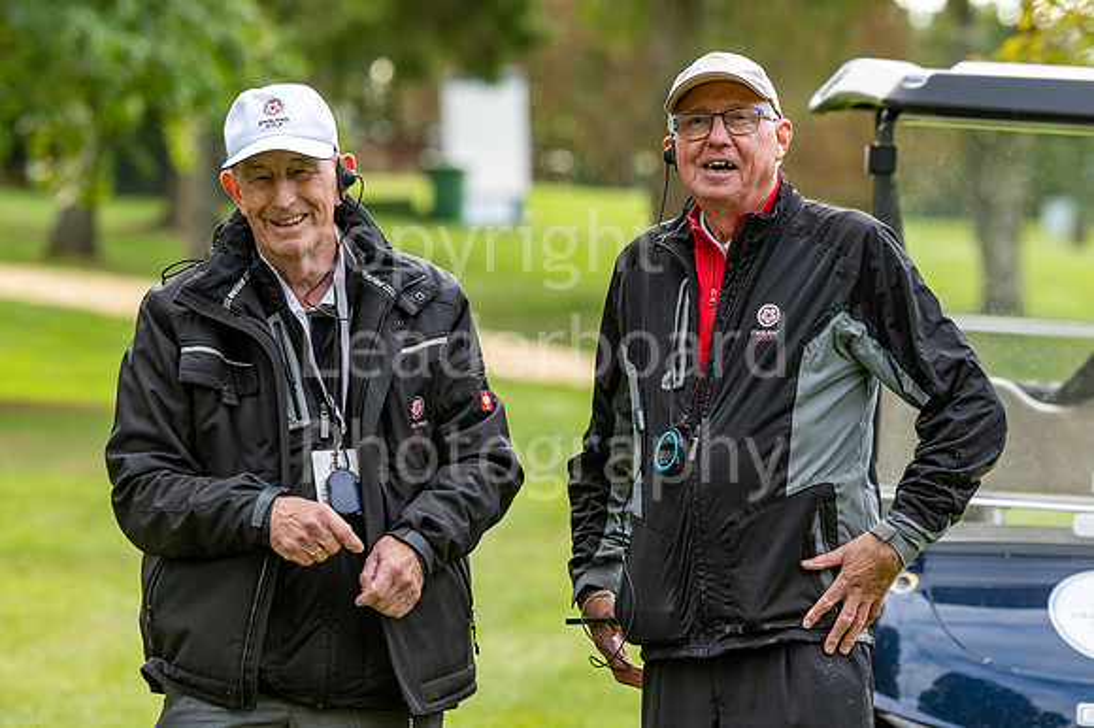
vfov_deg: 5.6
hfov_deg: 8.3
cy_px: 364
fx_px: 7501
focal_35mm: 247
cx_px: 547
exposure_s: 1/250
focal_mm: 165
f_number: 5
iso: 200
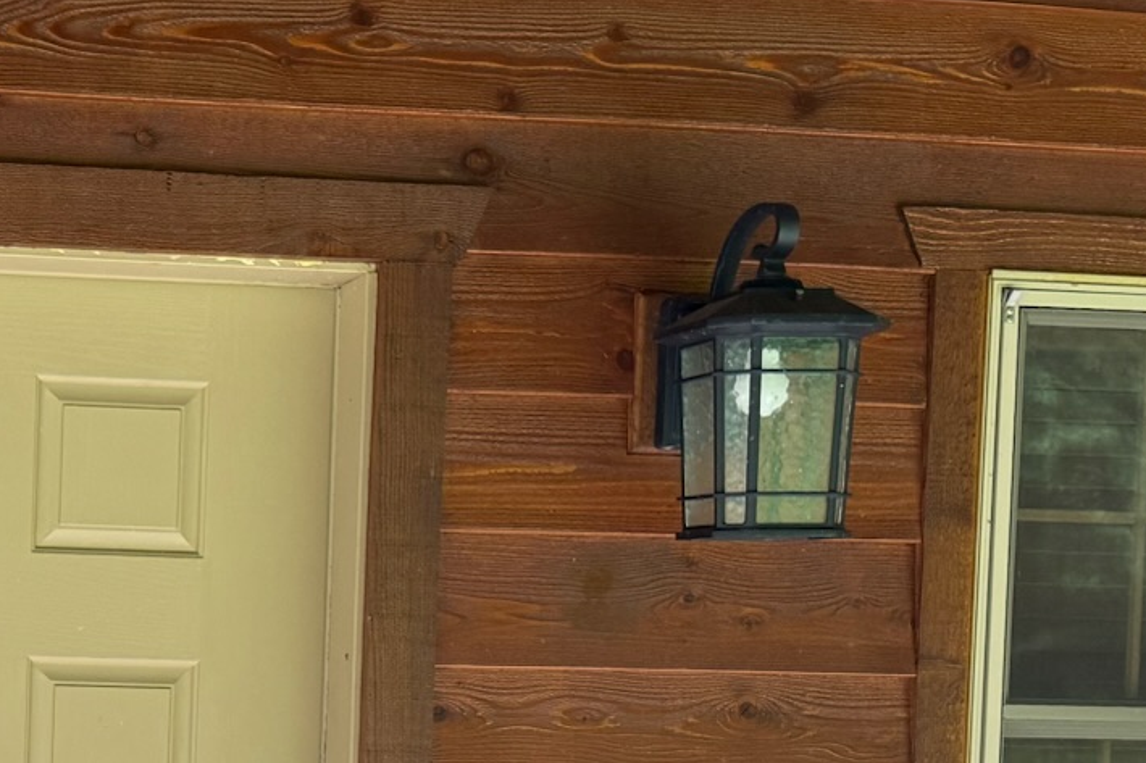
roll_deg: -1.6
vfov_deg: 18.4
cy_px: 765
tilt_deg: -2.7
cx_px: -19
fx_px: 2291
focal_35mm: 72
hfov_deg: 26.5
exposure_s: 1/94
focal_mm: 6.76
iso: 200
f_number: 1.78
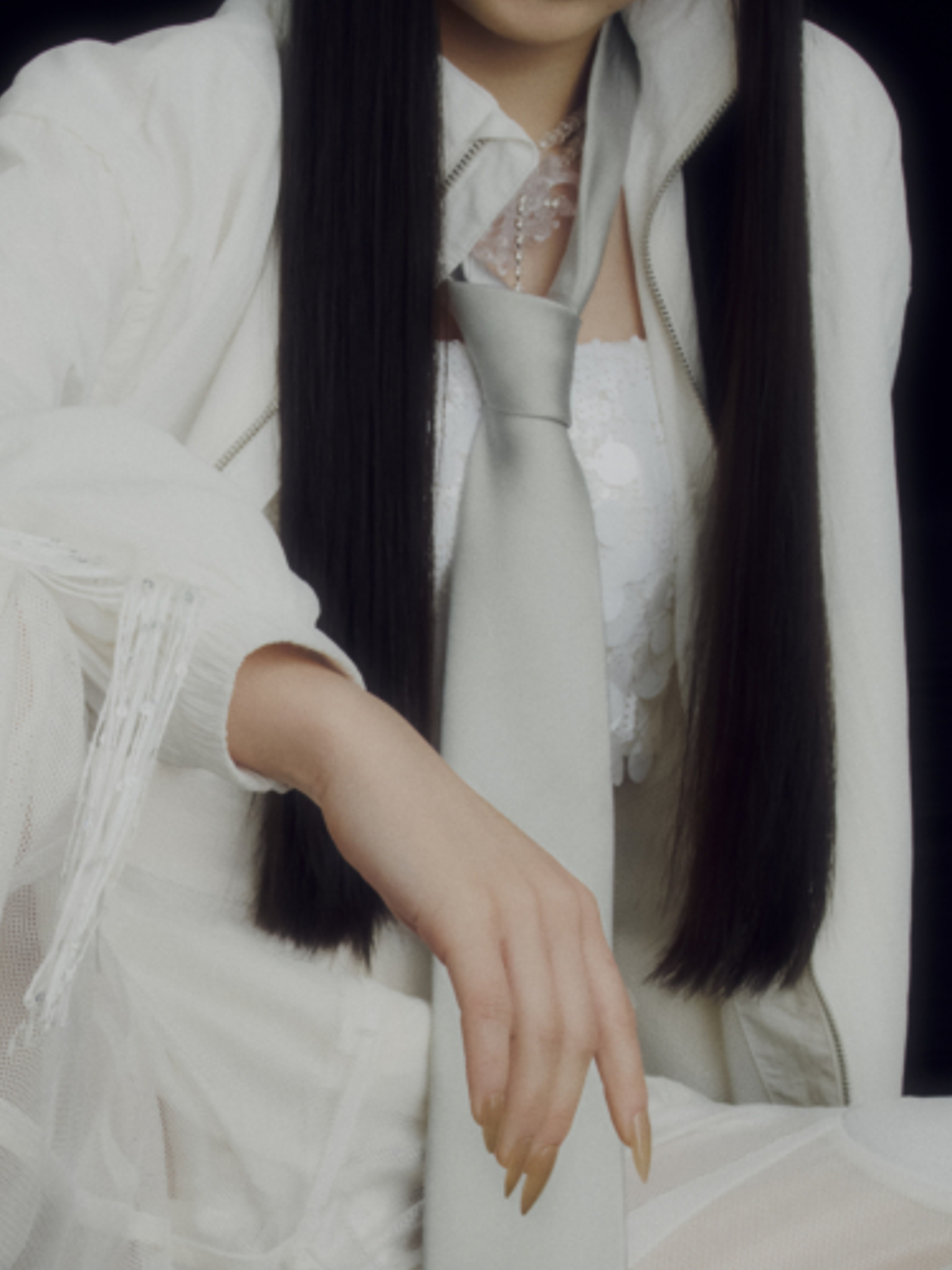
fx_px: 4215
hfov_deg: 12.8
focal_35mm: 115
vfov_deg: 16.9
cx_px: 147
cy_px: 1118
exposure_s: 1/125
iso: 800
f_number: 11
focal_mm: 45
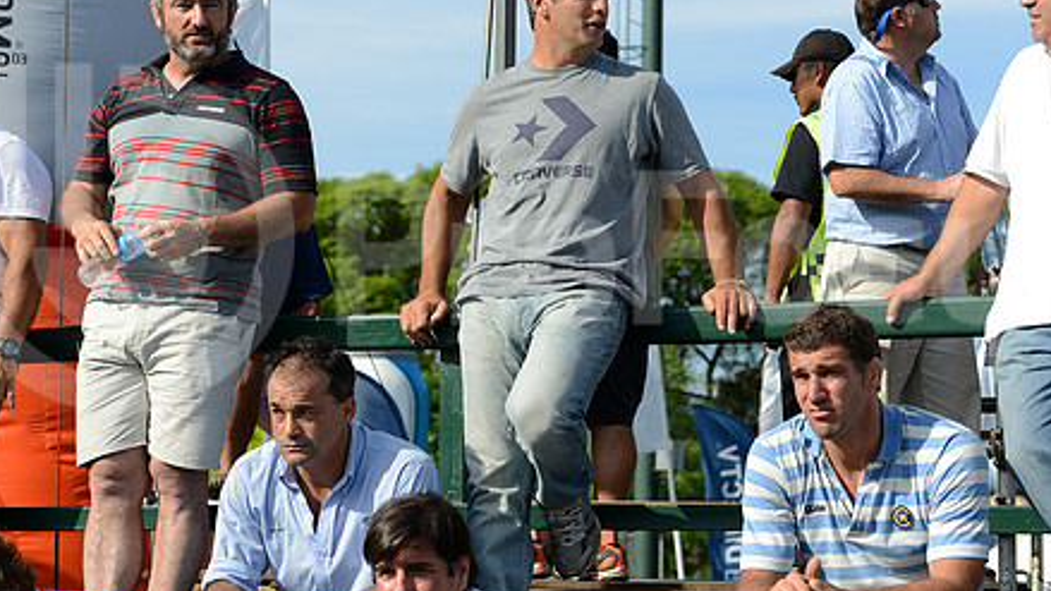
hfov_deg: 22.0
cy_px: 243
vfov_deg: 12.5
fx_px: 2703
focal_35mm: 97
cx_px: 529
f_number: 5
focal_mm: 70
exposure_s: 1/1600
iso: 320
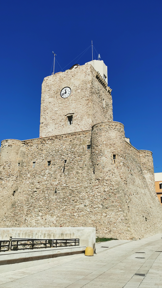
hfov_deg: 33.7
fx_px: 267
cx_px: 75
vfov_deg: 56.6
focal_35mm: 35
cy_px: 144
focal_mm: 5.56
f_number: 1.6
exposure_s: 1/8065
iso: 50
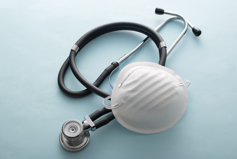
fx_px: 494
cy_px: 80
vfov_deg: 18.2
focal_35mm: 75
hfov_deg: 27.0
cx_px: 118
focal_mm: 50
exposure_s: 1/160
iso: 100
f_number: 7.1
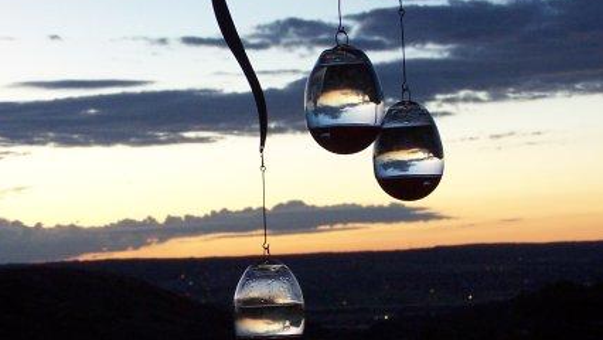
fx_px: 1184
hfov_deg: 28.6
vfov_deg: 16.3
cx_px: 304
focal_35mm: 74
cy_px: 164
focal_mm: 11.1
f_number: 3.2
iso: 140
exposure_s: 1/10
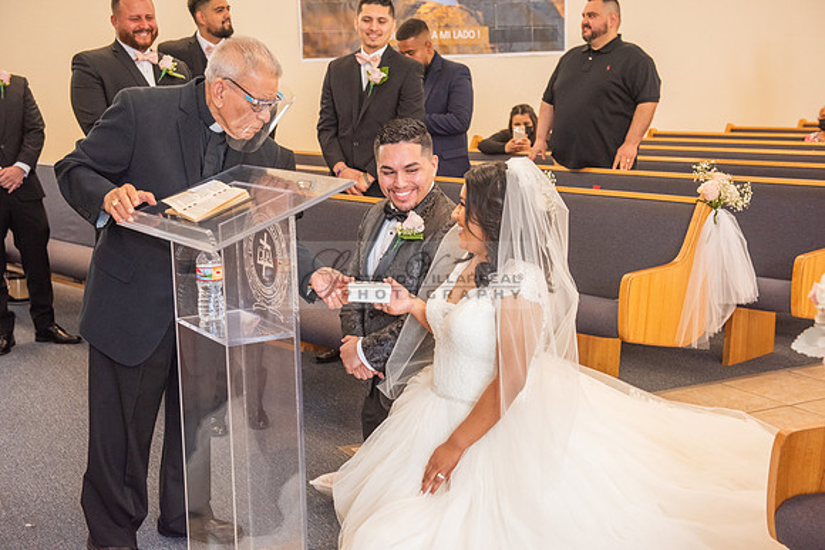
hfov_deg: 39.6
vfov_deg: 27.0
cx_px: 412
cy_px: 275
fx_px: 1146
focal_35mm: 50
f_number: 5
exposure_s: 1/100
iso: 1250
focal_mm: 50
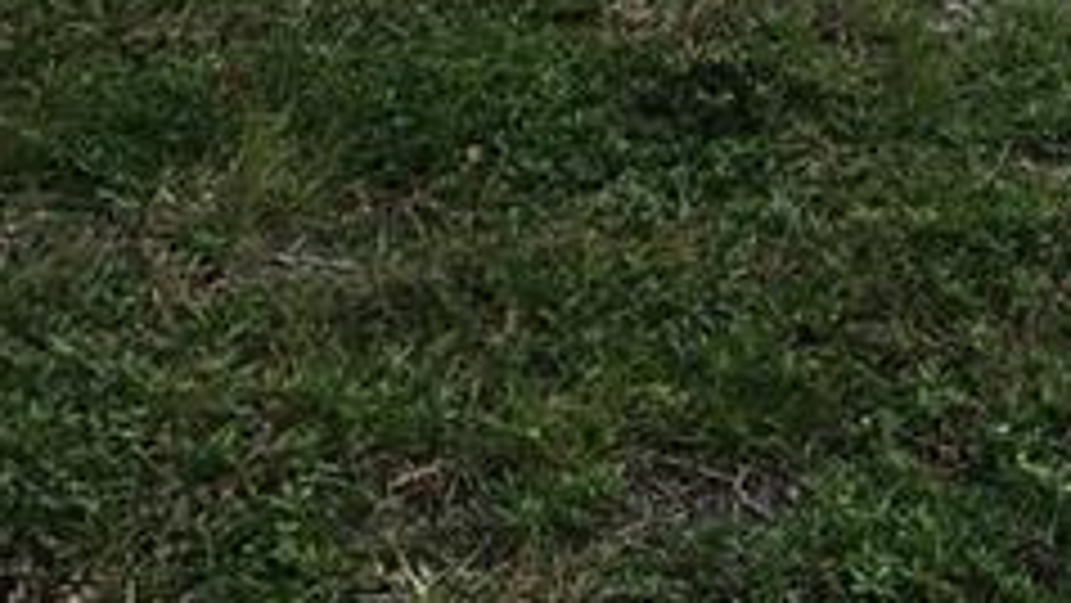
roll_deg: -0.5
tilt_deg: -7.5
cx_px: 1130
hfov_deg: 20.1
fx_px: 2897
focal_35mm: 102
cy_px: -801
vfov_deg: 10.4
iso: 25
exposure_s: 1/1304
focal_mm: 4.15
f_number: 2.2
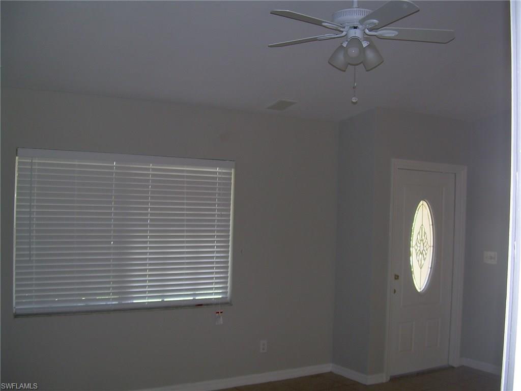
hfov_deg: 49.0
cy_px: 196
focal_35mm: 38
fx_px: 572
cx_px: 260
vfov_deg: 37.7
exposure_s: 1/60
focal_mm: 6.3
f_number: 2.8
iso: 50
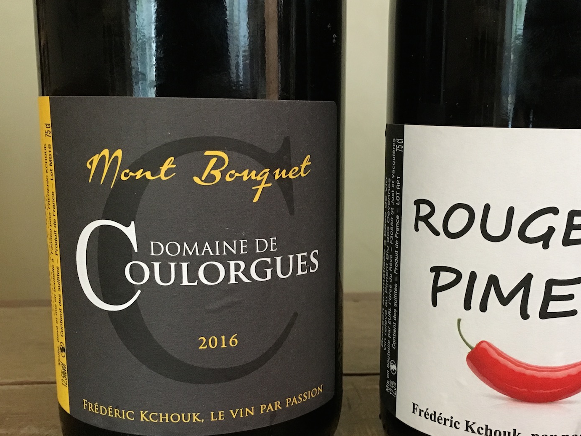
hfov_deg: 44.5
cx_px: 352
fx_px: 705
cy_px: 257
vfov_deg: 34.3
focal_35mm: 42
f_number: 2.2
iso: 200
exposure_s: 1/25
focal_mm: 4.15
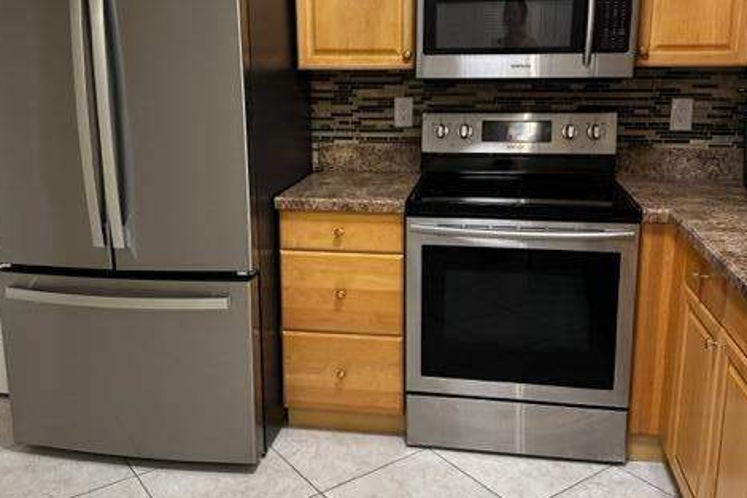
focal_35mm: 34
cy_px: 199
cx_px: 370
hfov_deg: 55.8
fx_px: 705
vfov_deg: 38.7
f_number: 1.78
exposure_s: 1/60
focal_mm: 6.86
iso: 160
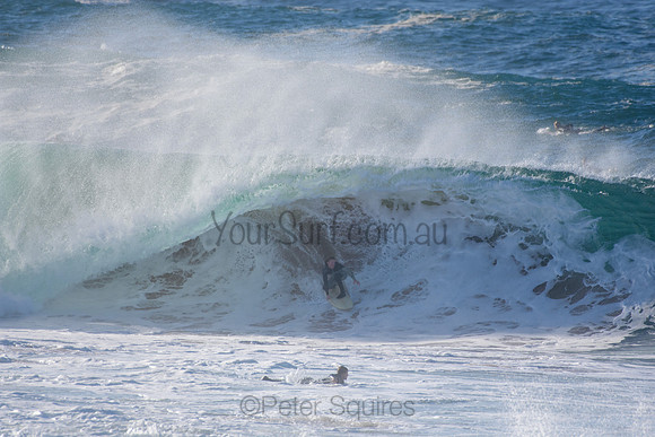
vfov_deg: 1.8
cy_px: 218
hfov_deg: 2.7
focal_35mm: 750
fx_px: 13648
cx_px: 328
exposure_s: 1/2000
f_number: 5.6
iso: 320
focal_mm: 500
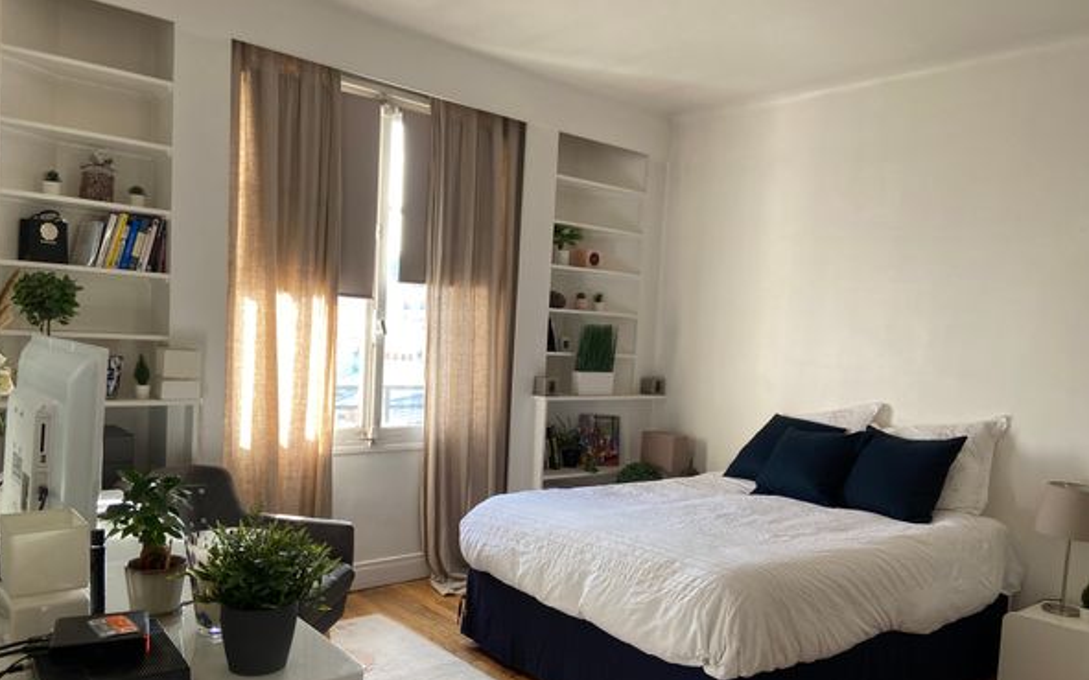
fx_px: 831
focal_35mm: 28
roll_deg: -3.2
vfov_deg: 44.3
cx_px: 542
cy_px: 400
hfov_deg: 66.5
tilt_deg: -5.6
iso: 64
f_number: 1.8
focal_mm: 4.25
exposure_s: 1/122
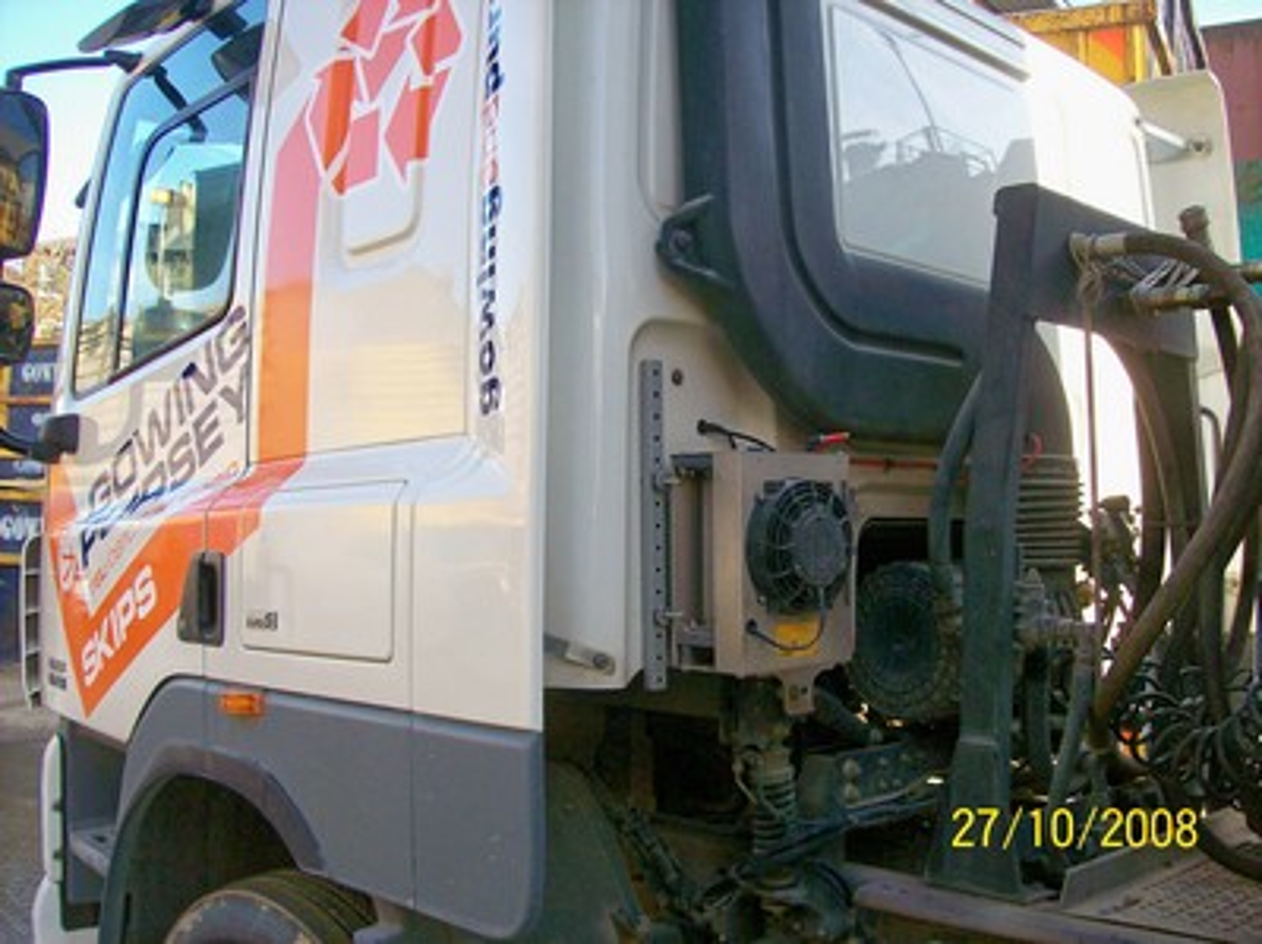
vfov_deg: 39.6
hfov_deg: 51.4
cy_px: 472
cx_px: 631
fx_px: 1311
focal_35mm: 36
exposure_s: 1/223
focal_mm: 6
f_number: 2.7
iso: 80
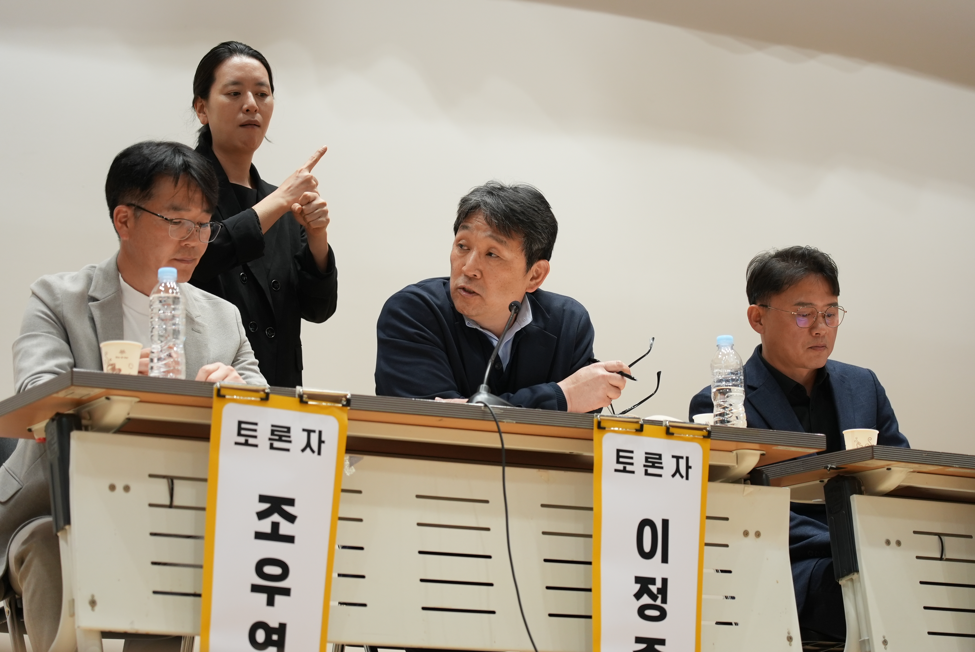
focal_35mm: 105
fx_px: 2845
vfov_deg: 13.1
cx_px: 488
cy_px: 326
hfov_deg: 19.4
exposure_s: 1/50
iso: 1600
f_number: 4
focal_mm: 105
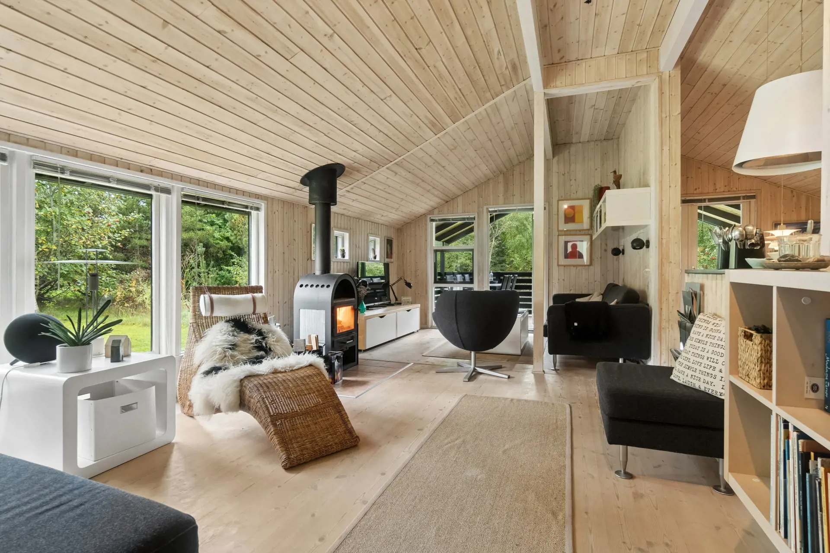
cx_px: 415
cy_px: 276
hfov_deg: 90.0
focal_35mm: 18
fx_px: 415
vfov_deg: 67.4
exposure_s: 1/3.33
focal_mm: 12
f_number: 8
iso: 200
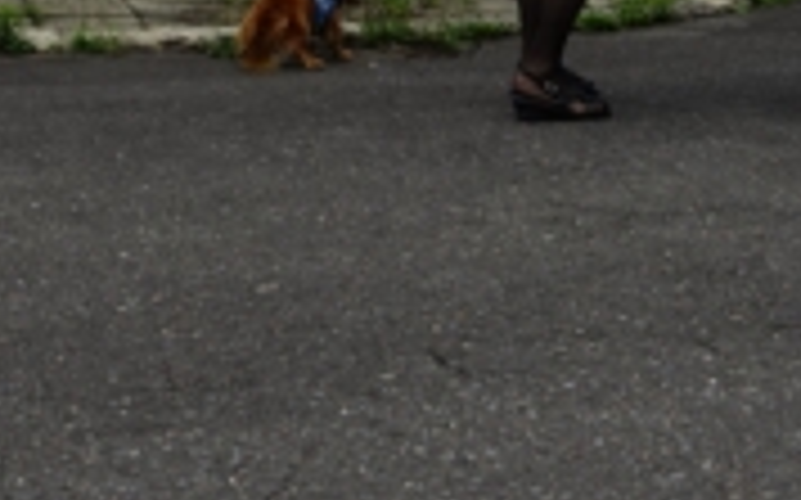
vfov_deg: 10.6
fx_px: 2400
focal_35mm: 110
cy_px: -577
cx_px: 297
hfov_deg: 18.9
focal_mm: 24
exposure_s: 1/200
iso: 100
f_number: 11
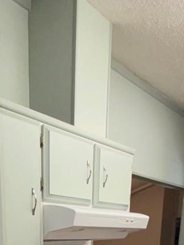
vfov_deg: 28.2
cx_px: 28
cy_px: 353
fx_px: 348
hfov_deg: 28.8
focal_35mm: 49
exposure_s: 1/60
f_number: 2.2
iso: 32
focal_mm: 2.22
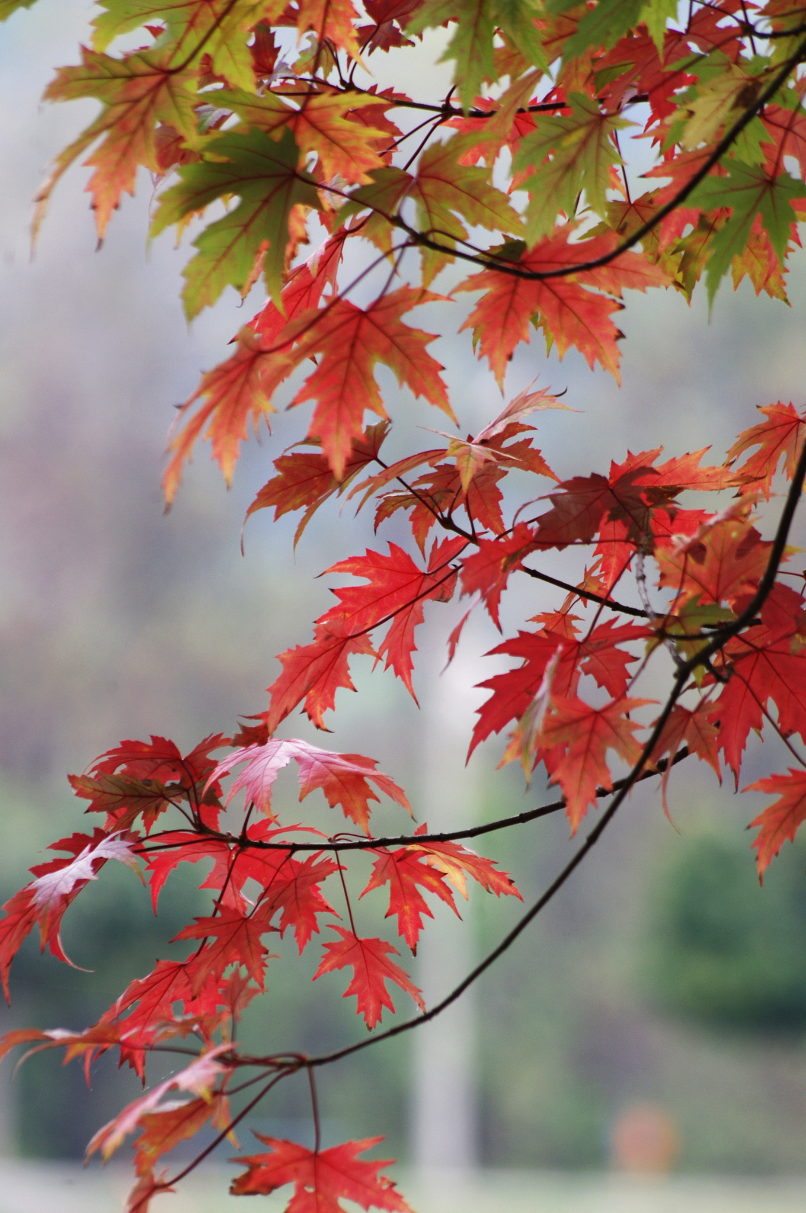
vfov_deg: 5.3
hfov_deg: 3.5
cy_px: 606
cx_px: 403
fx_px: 13132
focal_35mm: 390
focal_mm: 260
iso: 200
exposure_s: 1/50
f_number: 8
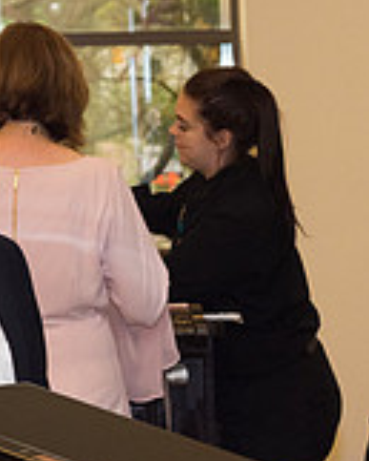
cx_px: 529
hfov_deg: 5.3
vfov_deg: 6.7
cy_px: 253
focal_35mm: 290
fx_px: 3955
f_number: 7.1
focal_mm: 86
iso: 1250
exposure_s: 1/200
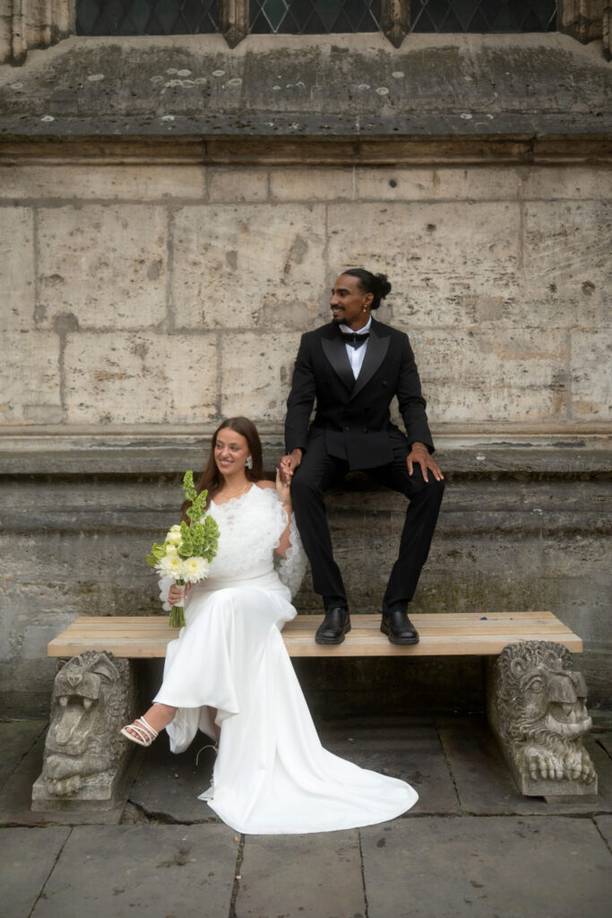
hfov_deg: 37.9
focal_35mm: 35
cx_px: 306
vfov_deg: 54.4
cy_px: 459
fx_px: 892
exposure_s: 1/1000
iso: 500
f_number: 2.2
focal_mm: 35
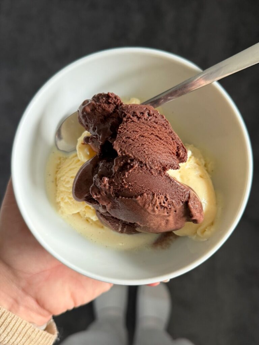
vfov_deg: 71.6
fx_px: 239
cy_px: 172
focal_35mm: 24
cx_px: 130
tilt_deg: -84.7
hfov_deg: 56.8
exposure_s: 1/60
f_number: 1.78
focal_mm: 6.76
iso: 250
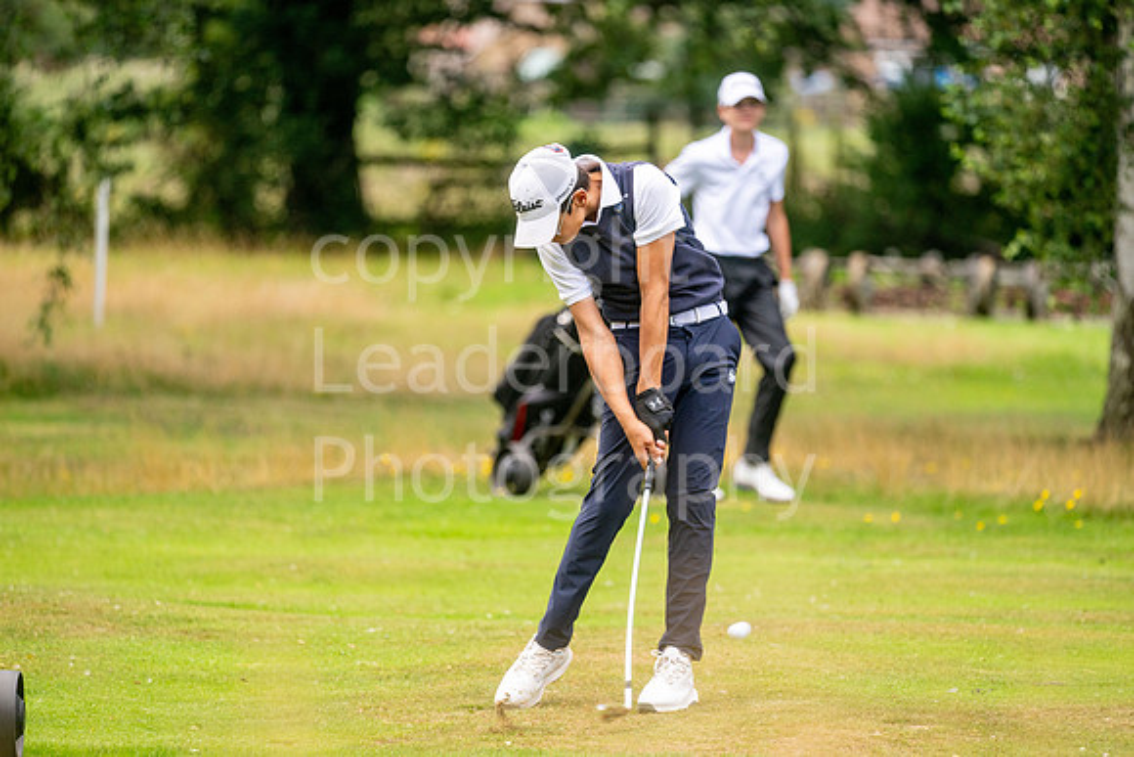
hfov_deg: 6.9
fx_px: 9452
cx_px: 567
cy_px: 378
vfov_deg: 4.6
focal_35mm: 300
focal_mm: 300
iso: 320
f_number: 4
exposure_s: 1/1600
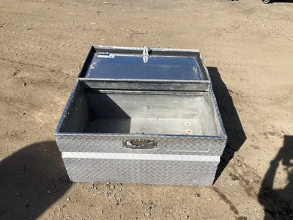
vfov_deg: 48.2
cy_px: 110
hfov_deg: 61.7
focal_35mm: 29
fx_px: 245
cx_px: 146
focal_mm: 3
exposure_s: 1/2667
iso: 25
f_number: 1.8
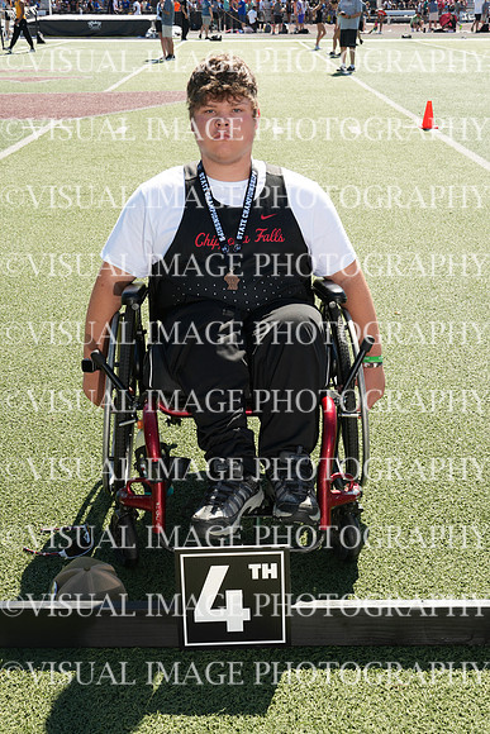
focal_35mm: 50
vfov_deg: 40.0
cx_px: 245
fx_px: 1010
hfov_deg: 27.3
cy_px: 367
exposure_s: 1/125
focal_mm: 33
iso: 100
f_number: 8
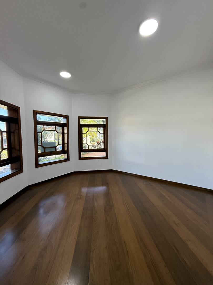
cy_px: 142
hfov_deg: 85.7
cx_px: 106
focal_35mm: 14
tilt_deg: -0.9
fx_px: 115
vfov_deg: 102.1
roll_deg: -2.5
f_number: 2.2
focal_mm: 2.22
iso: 125
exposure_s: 1/120
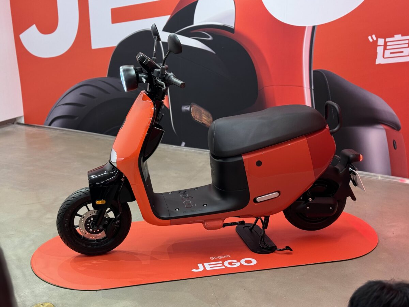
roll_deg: +0.0
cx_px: 204
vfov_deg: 30.3
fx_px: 567
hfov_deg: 39.7
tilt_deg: -16.6
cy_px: 154
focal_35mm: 48
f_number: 1.78
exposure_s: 1/40
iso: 250
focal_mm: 6.76
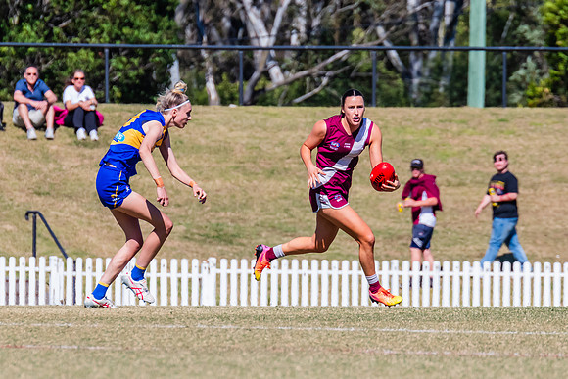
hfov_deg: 2.7
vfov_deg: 1.8
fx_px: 12027
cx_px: 357
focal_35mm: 762
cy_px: 188
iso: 800
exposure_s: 1/1600
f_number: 10
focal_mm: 420
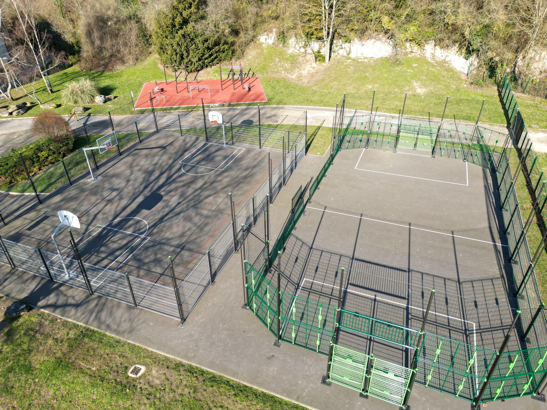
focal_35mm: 24
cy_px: 205
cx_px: 274
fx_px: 379
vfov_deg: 56.8
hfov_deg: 71.6
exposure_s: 1/1250
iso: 110
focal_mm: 6.72
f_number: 1.7
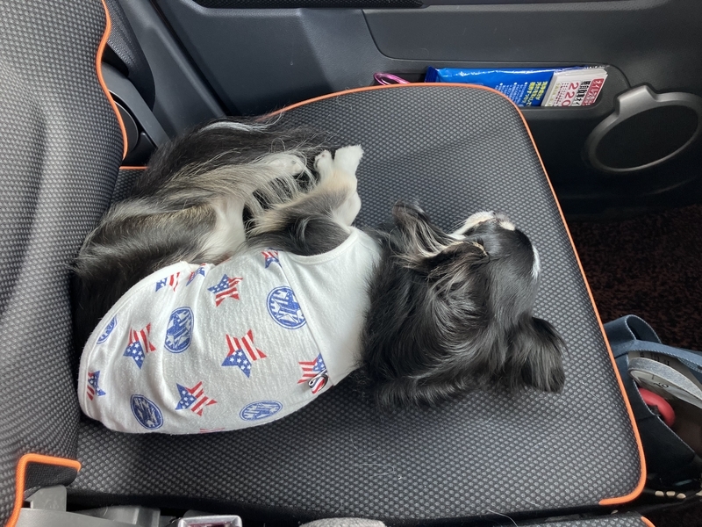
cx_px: 351
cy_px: 264
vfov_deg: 49.7
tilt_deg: -57.3
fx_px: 568
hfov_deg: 63.4
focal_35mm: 28
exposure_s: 1/121
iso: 80
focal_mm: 3.99
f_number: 1.8
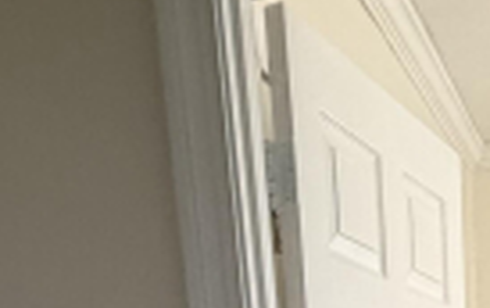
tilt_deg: -17.1
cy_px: 770
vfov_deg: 13.0
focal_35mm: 72
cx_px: 406
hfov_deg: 27.9
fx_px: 963
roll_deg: +4.1
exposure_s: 1/71
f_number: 2.2
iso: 200
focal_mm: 2.22
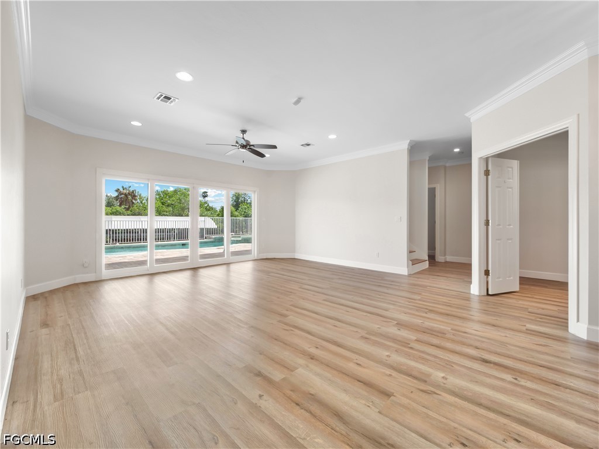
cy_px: 224
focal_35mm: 14
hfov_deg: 102.1
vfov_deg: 85.7
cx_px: 300
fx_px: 242
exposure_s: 1/15
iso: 200
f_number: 7.1
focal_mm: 7
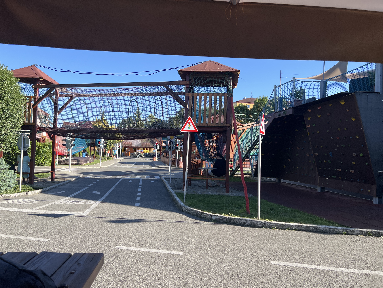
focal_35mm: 26
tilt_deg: +1.1
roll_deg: -1.2
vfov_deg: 53.1
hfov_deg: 67.3
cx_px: 192
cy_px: 144
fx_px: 288
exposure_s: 1/1468
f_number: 1.5
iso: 50
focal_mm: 5.7
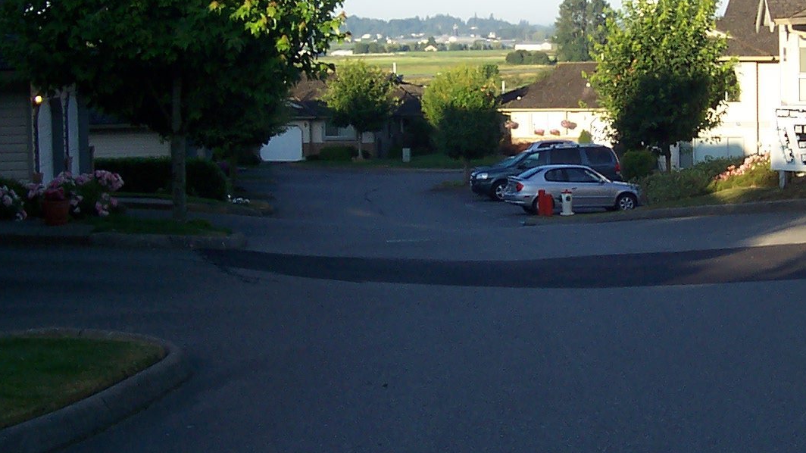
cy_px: 139
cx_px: 566
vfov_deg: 15.6
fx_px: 1645
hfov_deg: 27.3
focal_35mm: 77
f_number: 5.6
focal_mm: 5.6
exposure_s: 1/180
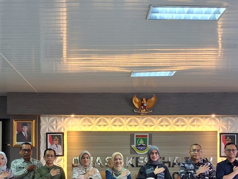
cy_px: 151
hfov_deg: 33.0
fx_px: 399
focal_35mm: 58
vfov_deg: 24.7
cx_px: 83
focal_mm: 4
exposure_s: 1/50
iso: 500
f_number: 1.8
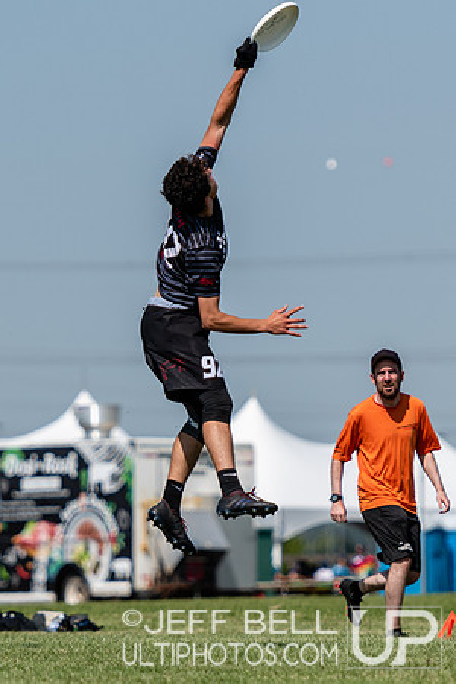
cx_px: 213
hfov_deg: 3.5
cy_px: 343
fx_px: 7560
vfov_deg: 5.2
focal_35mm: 398
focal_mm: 160
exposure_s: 1/2500
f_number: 2.8
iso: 100
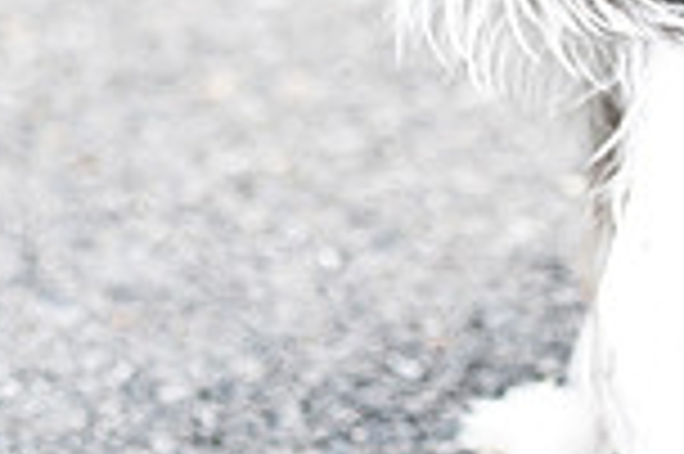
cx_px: 158
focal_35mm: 400
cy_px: -308
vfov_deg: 3.4
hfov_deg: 5.2
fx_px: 7592
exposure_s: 1/1250
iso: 200
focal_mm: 70
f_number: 2.8
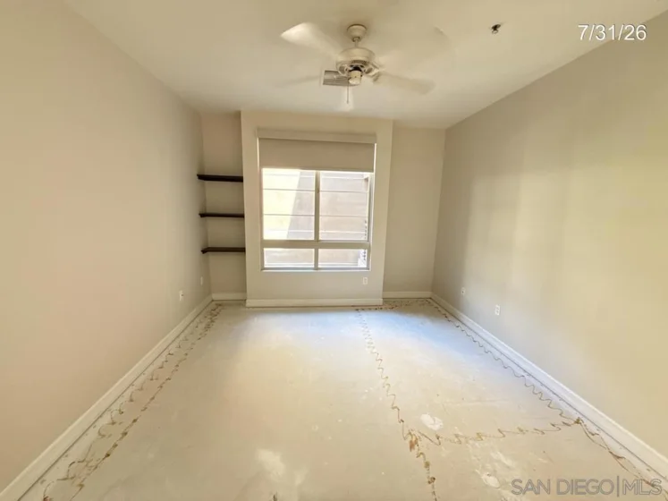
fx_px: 270
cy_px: 250
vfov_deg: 85.7
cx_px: 334
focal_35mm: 14
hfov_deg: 102.1
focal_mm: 2.22
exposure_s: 1/60
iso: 500
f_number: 2.2
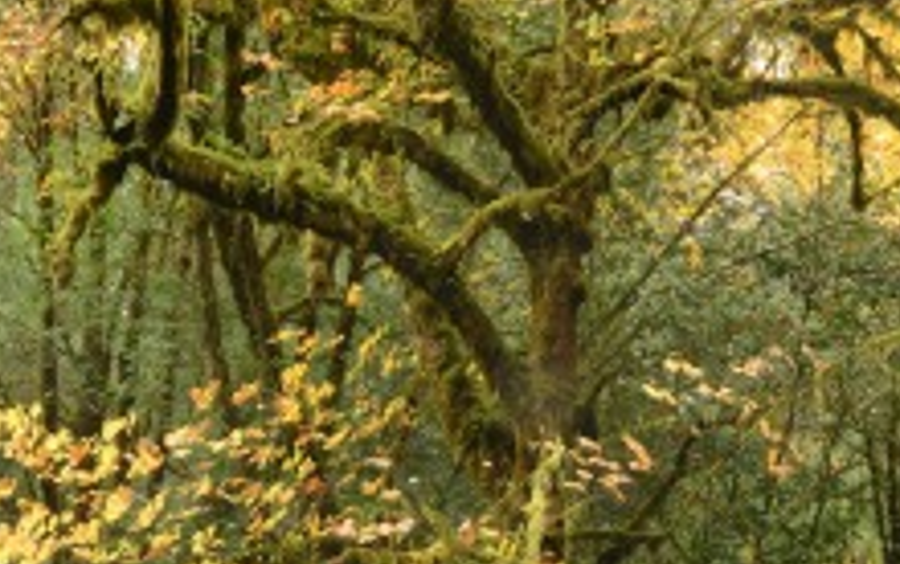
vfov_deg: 14.4
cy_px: 1018
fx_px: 1964
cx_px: 466
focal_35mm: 80
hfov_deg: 25.8
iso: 200
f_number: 22
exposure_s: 1
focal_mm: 32
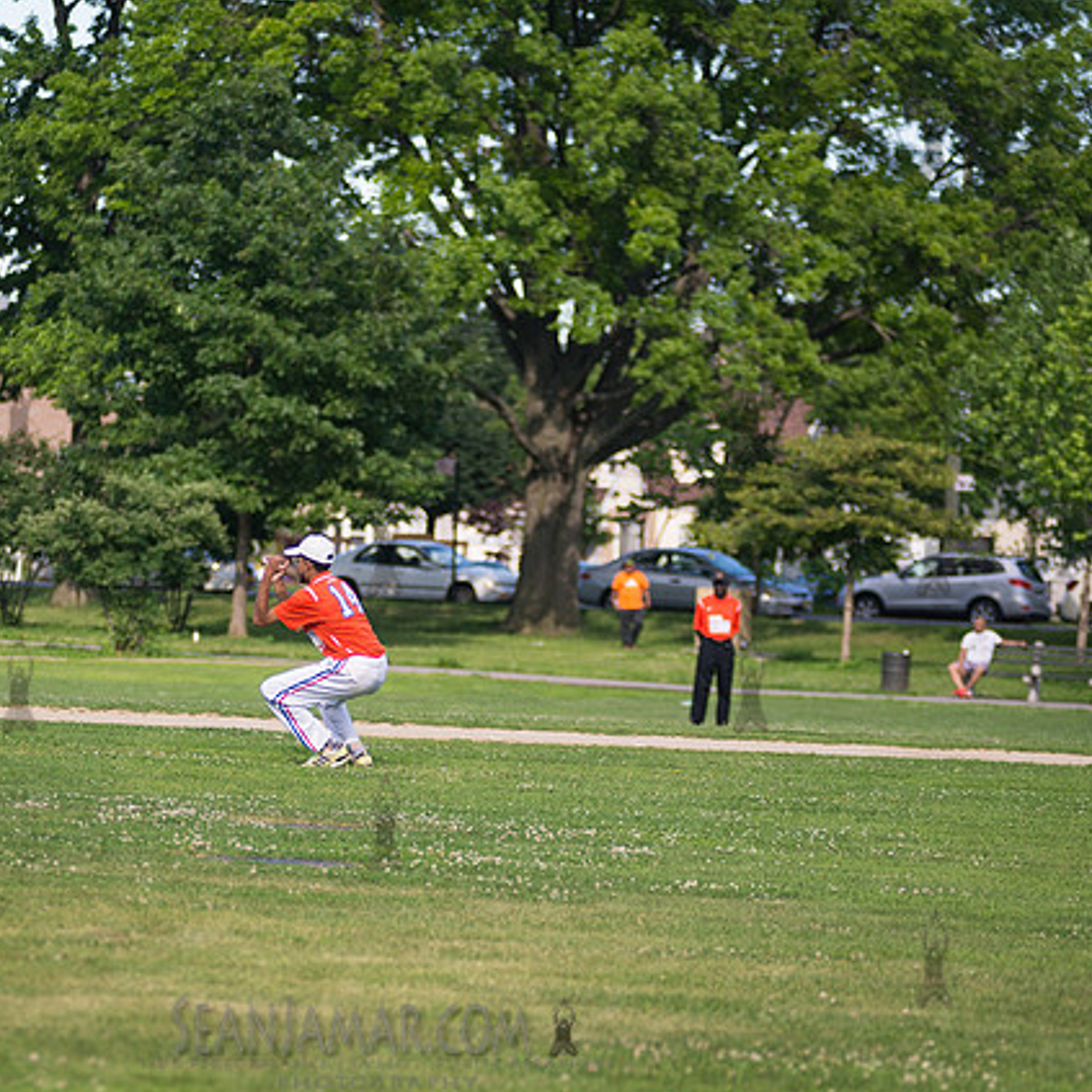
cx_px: 343
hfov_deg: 9.2
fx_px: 6745
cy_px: 672
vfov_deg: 9.3
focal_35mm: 189
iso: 200
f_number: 2.8
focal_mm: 120
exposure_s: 1/1250
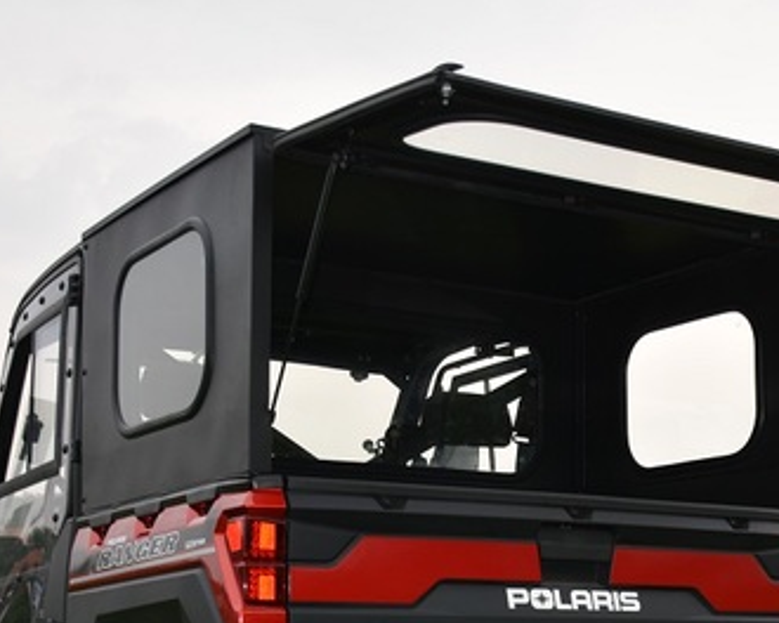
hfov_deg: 25.1
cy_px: 617
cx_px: 578
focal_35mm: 75
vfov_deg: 19.8
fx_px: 1729
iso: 100
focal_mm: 22
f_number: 5
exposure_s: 1/200
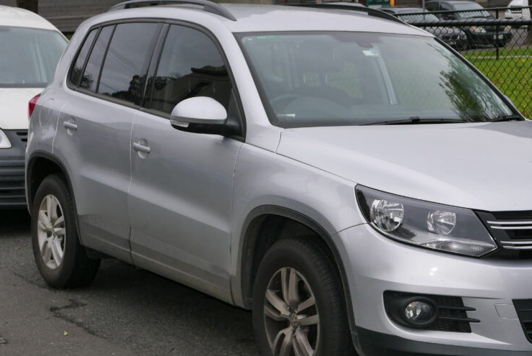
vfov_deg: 16.5
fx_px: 1228
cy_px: 199
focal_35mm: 83
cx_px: 352
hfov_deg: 24.3
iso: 500
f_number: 5.6
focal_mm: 27.2
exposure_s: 1/400
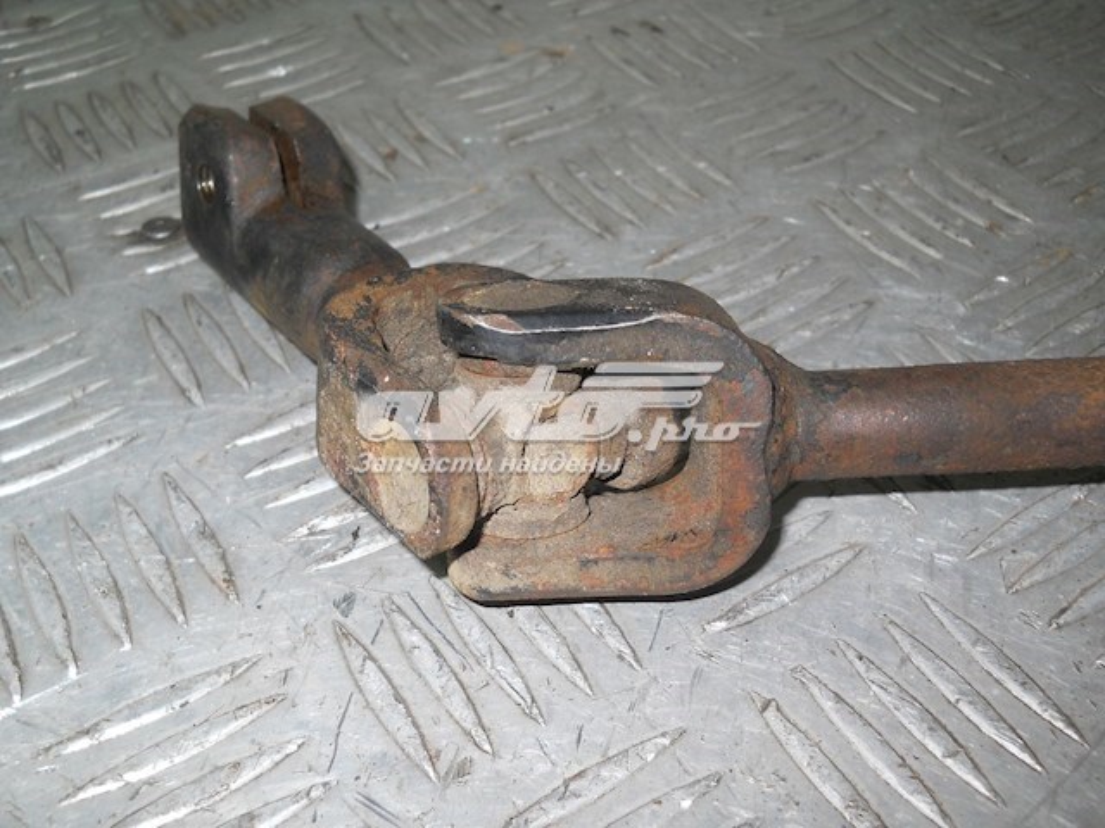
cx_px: 552
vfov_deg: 35.1
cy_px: 414
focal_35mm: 41
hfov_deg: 45.8
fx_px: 1309
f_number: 5.5
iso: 80
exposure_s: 1/30
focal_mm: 6.72
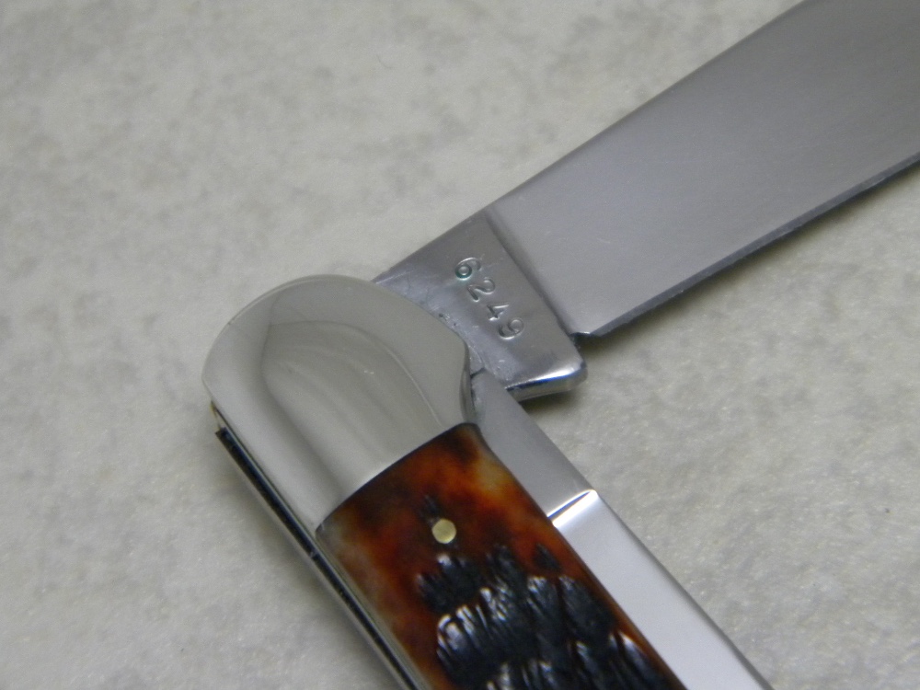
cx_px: 460
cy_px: 345
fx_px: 4864
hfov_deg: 10.8
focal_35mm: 183
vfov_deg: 8.1
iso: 400
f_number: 5.2
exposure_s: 1/26.5
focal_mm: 33.1
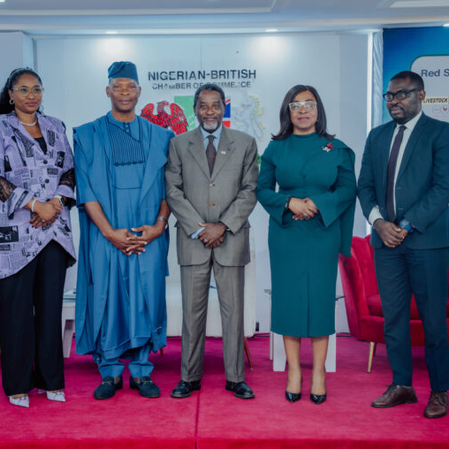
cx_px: 186
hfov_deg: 27.0
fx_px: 934
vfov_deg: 27.0
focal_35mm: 64
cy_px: 225
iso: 640
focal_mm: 49.5
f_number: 2.8
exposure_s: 1/125
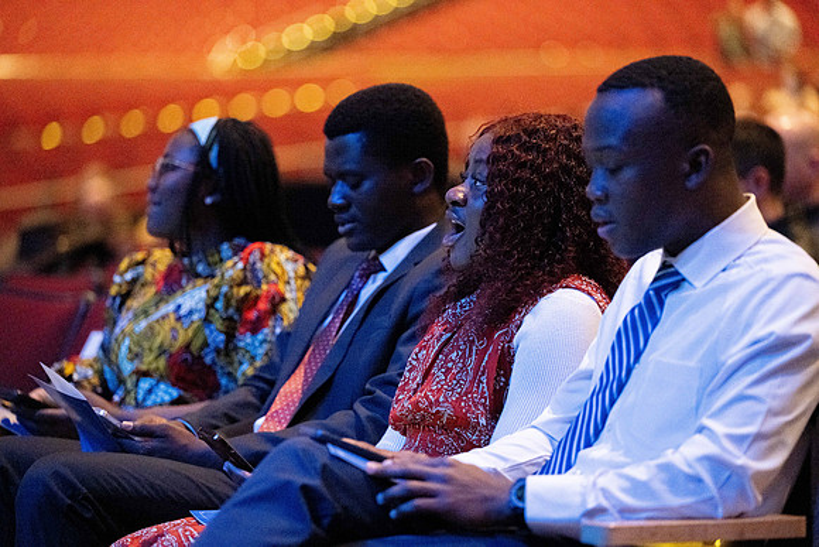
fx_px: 3413
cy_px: 274
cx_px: 410
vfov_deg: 9.2
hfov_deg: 13.7
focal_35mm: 150
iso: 12800
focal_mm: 150
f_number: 2.8
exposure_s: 1/100
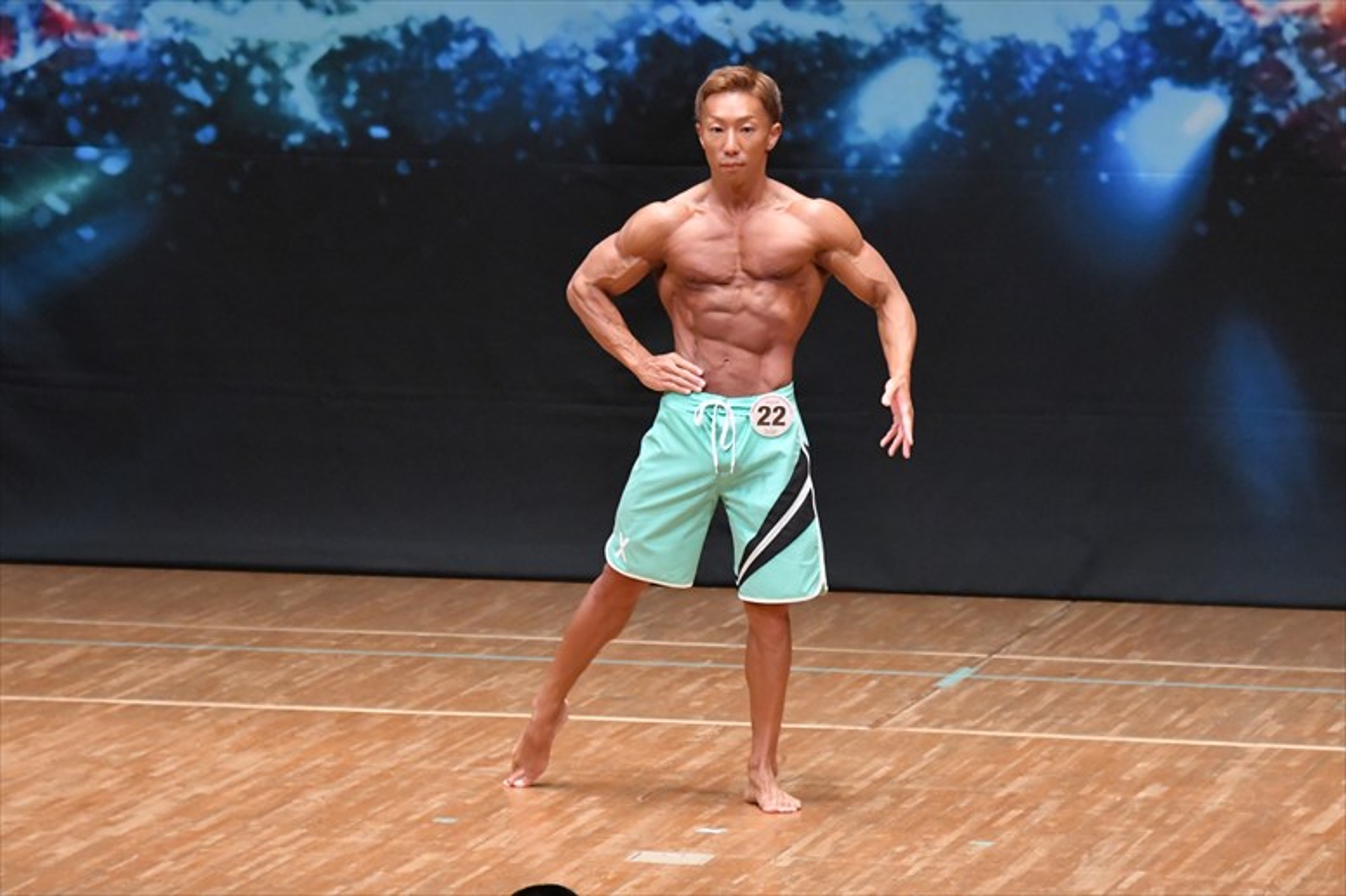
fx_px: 10651
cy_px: 448
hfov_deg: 7.2
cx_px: 673
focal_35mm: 285
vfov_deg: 4.8
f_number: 5.6
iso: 8000
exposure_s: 1/400
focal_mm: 190
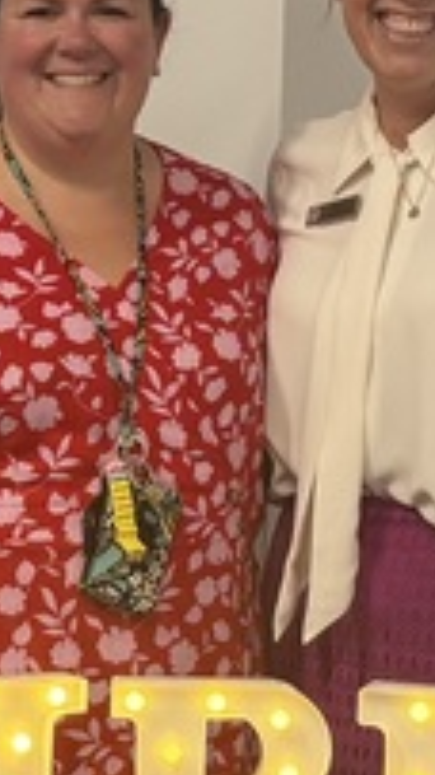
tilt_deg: -9.8
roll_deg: -1.2
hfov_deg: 9.2
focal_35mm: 132
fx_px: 2710
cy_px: 626
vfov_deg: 16.1
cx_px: 153
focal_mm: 6.76
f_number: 1.78
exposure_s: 1/121
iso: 200
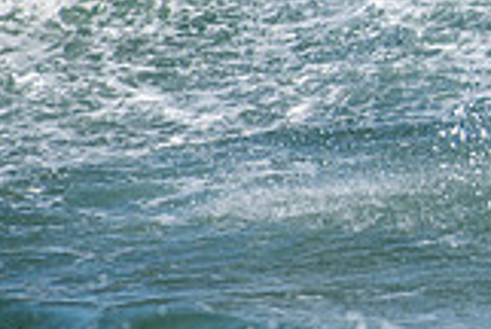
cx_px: 836
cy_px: -20
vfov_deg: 0.8
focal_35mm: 1800
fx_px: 24595
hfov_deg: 1.1
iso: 400
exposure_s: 1/4000
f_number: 5.6
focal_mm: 500
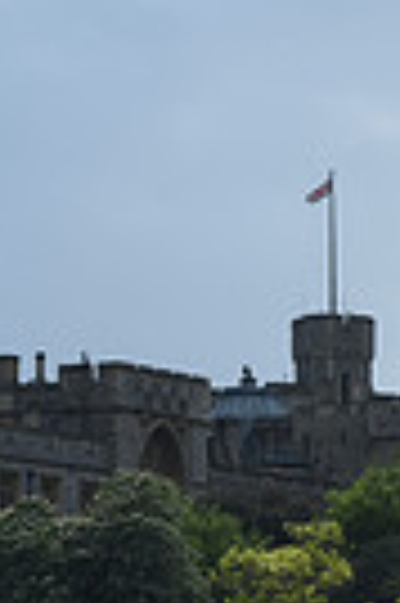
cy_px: 684
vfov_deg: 5.6
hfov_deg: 3.6
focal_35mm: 368
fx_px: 6149
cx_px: 1173
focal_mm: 85
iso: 100
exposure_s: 1/1250
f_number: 5
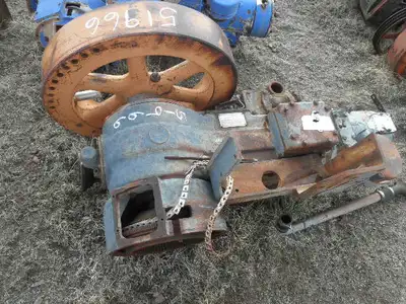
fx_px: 328
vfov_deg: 49.7
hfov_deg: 63.4
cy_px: 152
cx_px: 203
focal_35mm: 28
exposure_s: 1/160
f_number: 3
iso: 64
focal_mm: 5
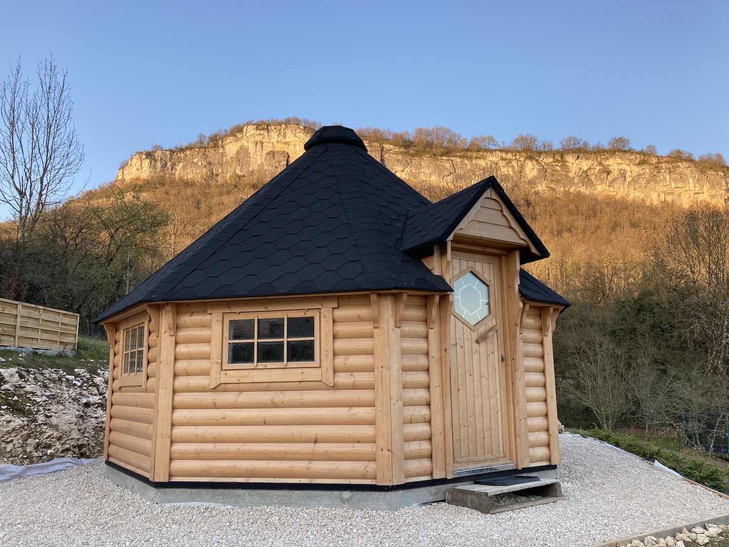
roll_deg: +1.3
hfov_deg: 63.4
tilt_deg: +10.7
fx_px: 590
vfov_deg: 49.7
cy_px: 274
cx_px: 364
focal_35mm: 28
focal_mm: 3.99
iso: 20
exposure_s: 1/198
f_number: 1.8
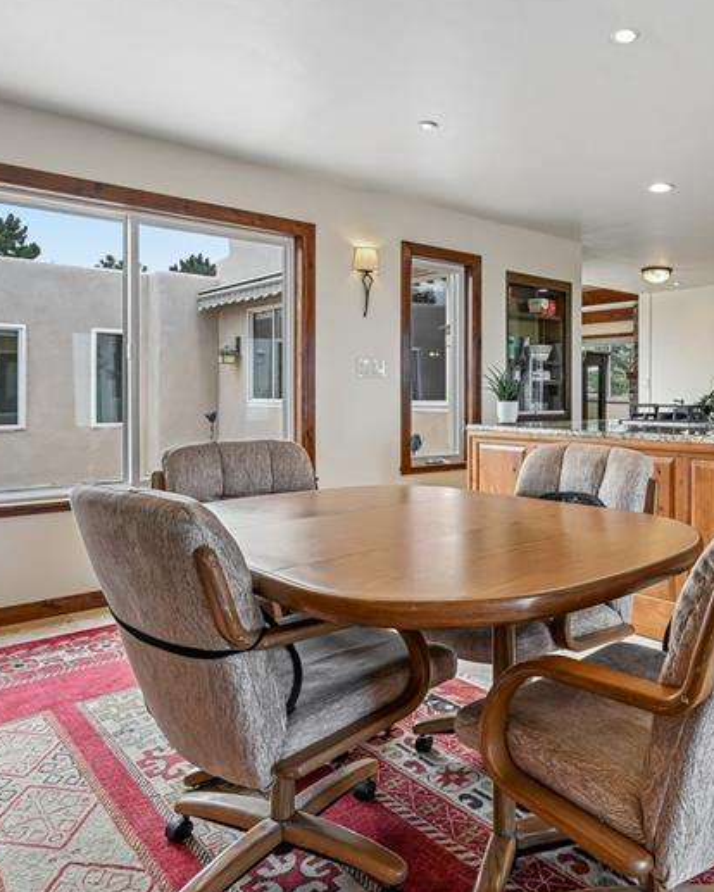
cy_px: 383
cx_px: 555
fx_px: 686
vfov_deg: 65.7
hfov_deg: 52.0
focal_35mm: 26
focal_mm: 14
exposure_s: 1/15
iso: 100
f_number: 10
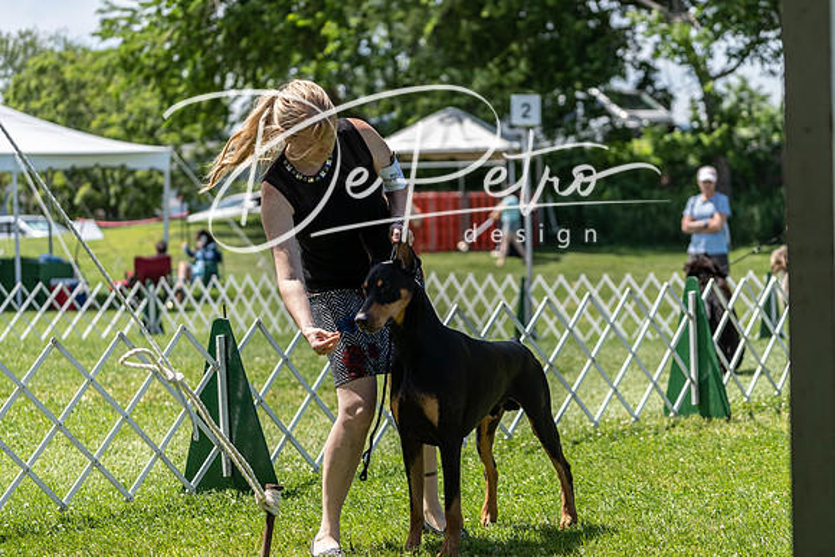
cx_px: 418
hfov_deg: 19.6
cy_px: 278
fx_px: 2413
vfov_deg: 13.2
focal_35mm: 104
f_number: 4
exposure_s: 1/1250
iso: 320
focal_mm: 104
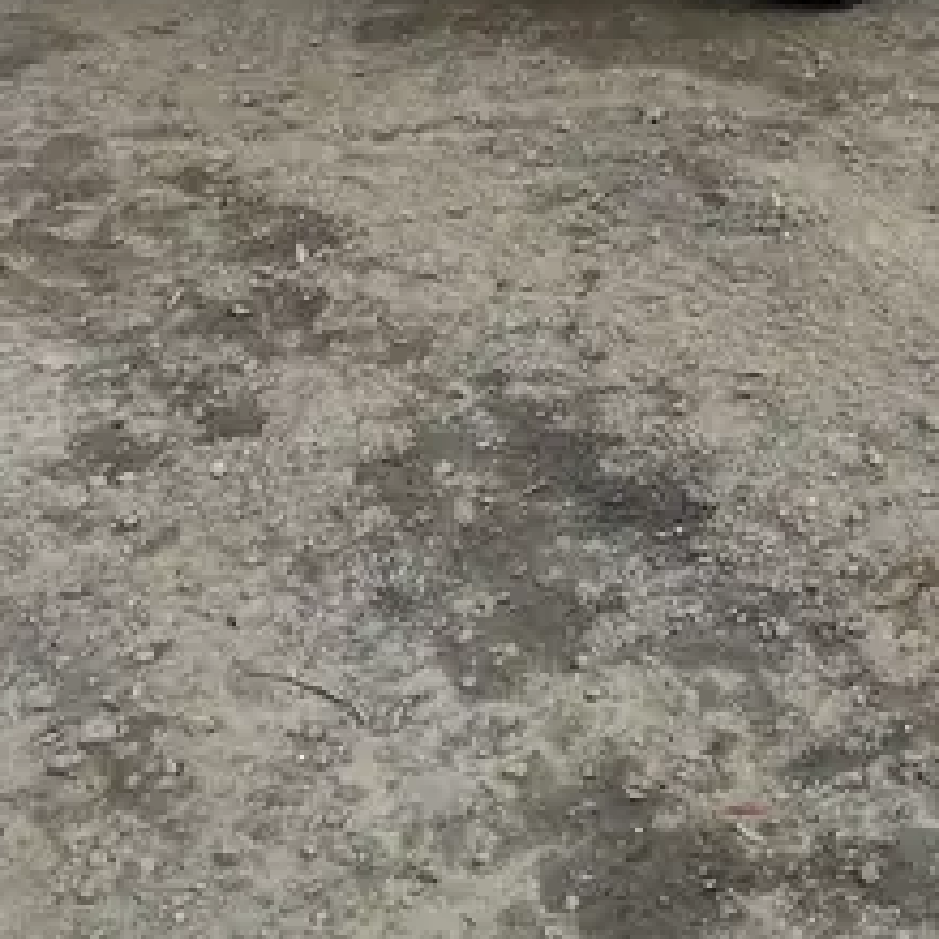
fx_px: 2363
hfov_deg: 21.8
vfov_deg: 18.9
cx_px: 883
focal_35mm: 77
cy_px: -585
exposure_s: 1/2174
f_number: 1.6
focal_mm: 4.2
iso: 32
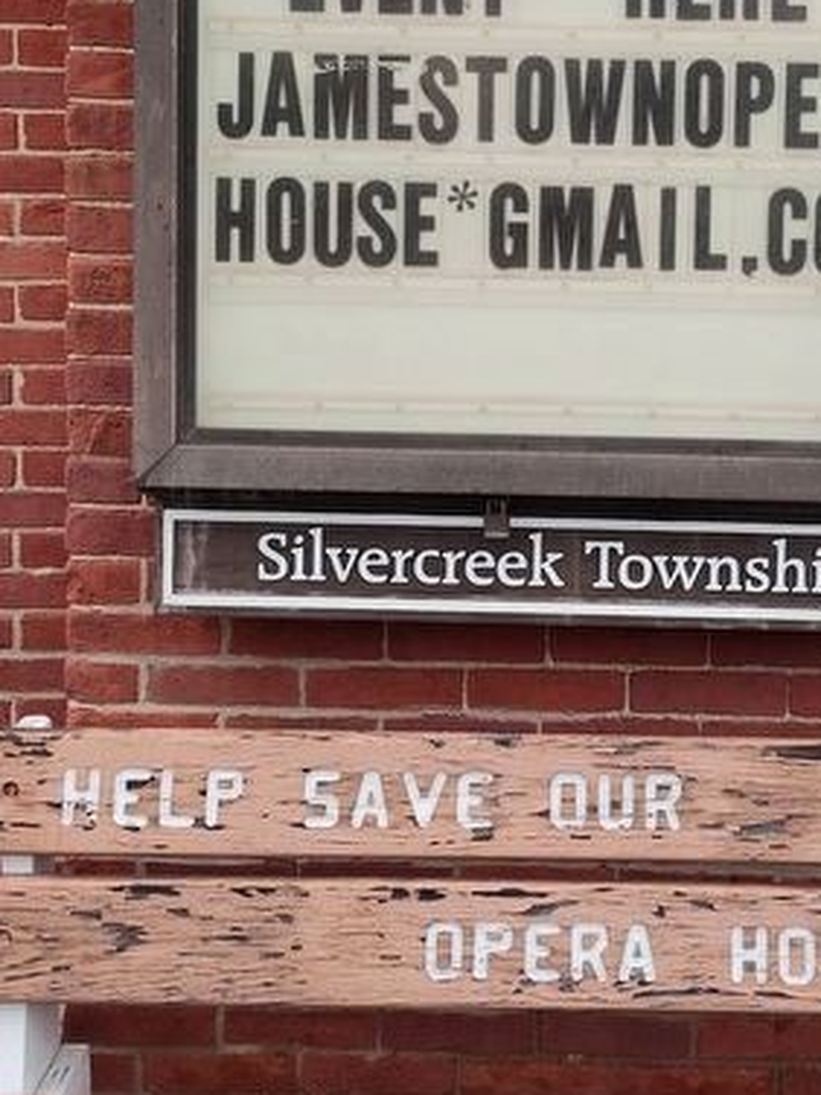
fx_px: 1550
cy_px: 262
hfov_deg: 29.3
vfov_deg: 37.8
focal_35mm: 49
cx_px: 594
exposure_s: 1/120
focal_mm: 5.56
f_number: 1.8
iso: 388
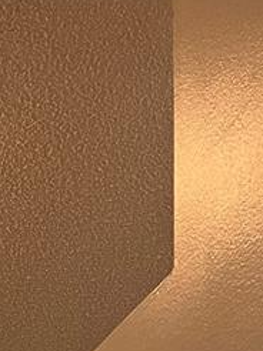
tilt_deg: +0.2
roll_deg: -0.4
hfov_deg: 10.3
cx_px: -342
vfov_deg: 12.3
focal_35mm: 127
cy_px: 840
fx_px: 1289
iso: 100
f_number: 1.5
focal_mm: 5.7
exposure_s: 1/60
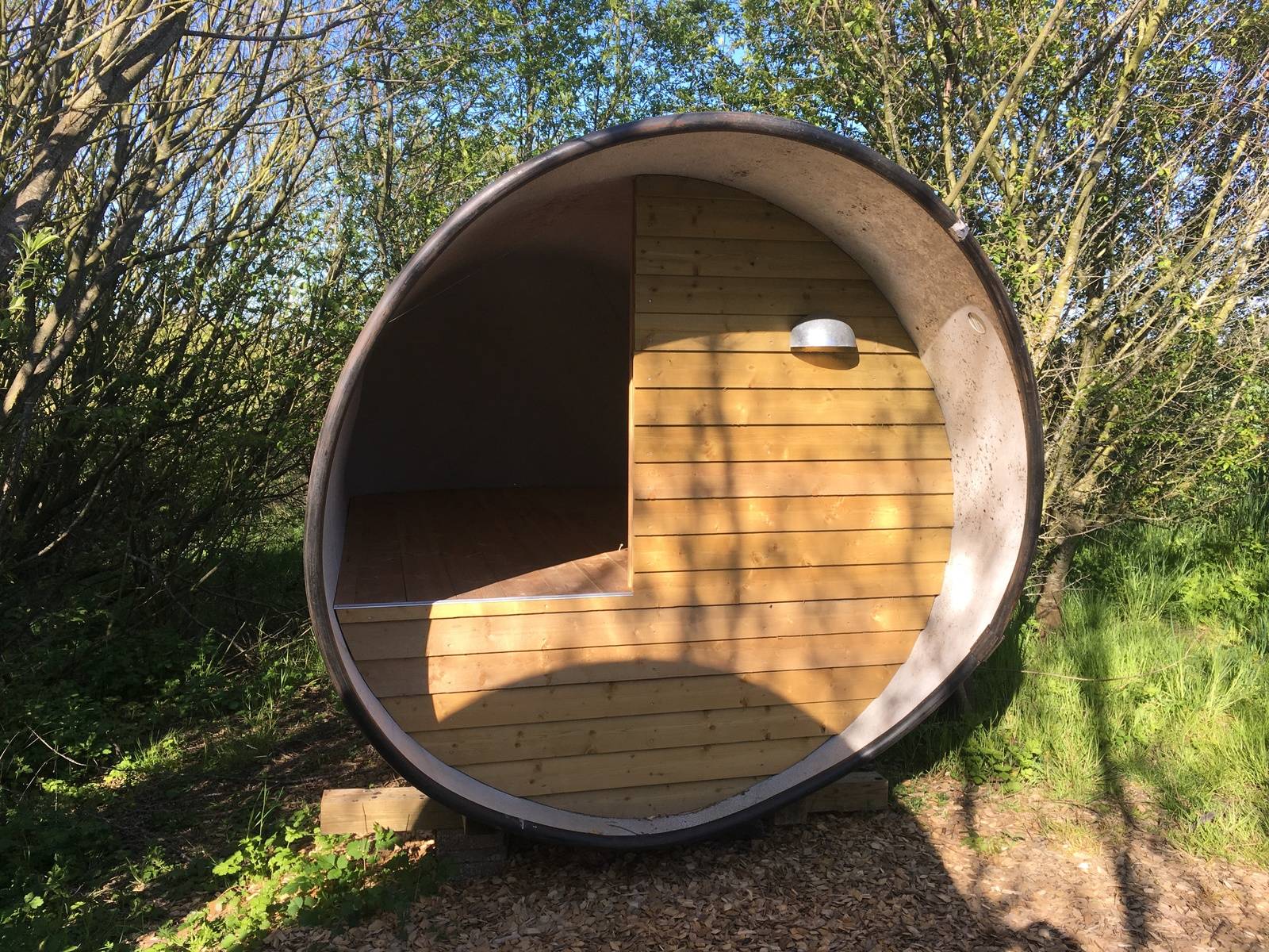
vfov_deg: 48.2
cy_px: 476
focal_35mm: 29
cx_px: 634
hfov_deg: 61.7
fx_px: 1063
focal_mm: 4.15
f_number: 2.2
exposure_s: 1/444
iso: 25
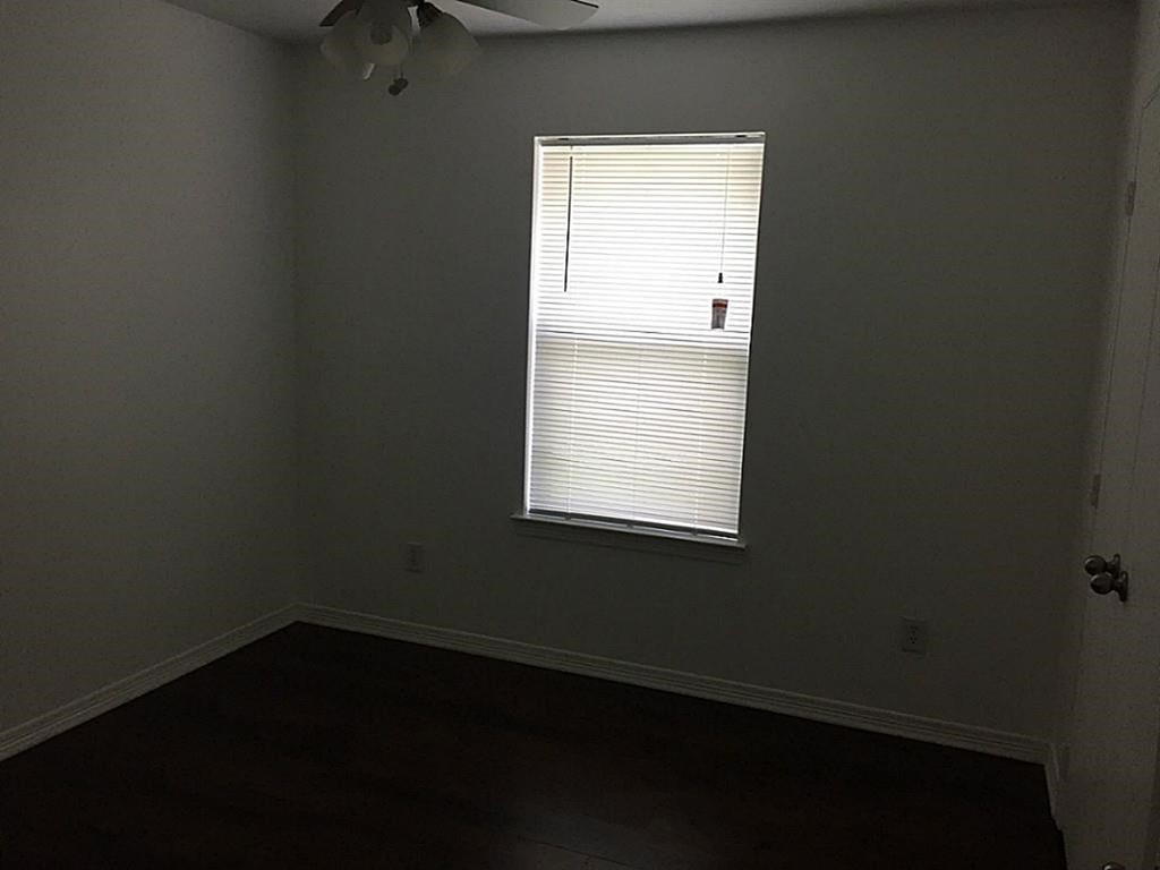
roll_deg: -2.7
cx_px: 580
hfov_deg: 61.7
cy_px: 435
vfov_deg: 48.2
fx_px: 972
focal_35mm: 29
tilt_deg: -7.4
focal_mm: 4.15
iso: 50
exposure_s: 1/30
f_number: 2.2
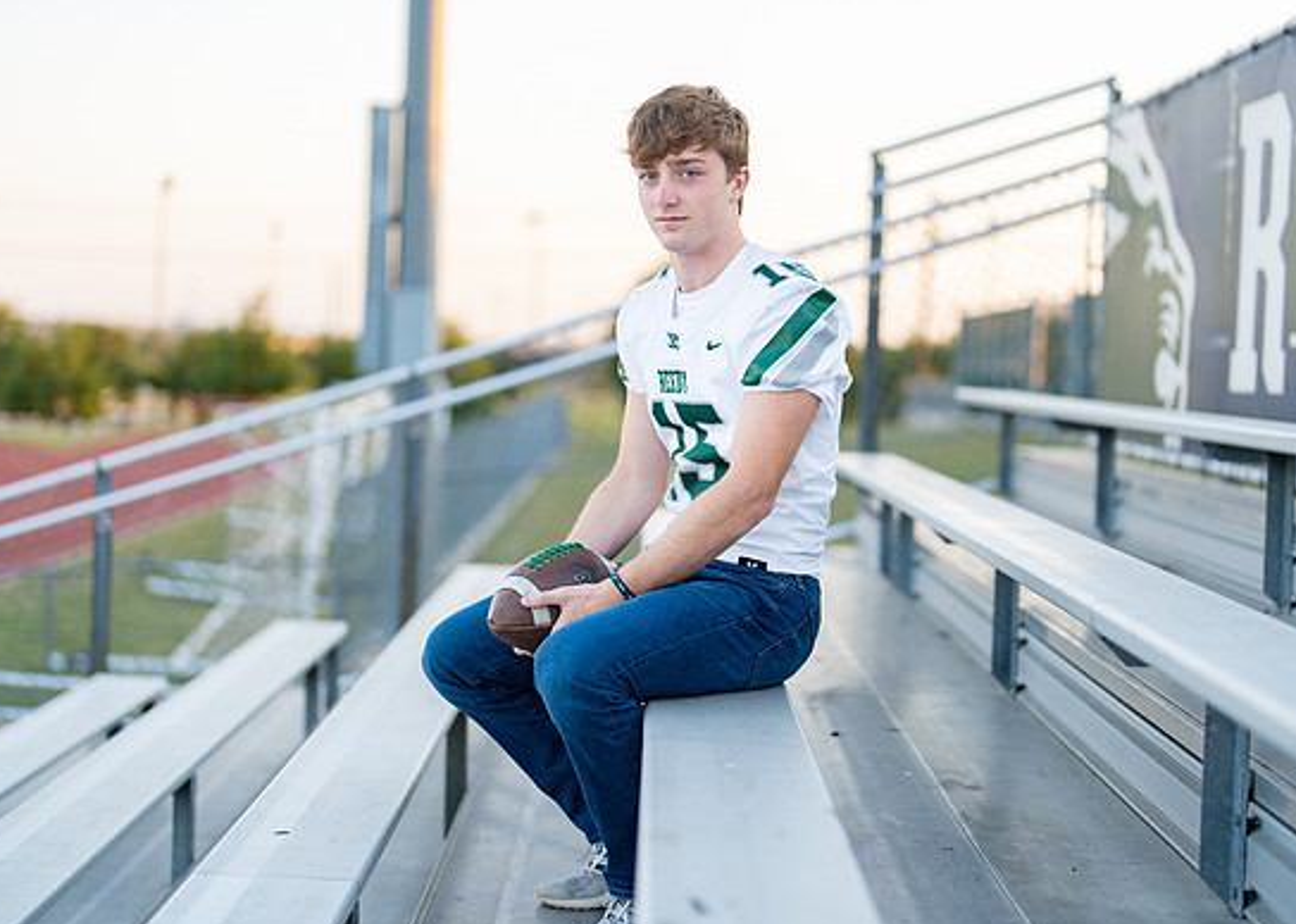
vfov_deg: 24.0
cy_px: 463
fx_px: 2171
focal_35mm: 59
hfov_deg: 33.2
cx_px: 695
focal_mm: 50
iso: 100
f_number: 1.2
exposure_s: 1/1000
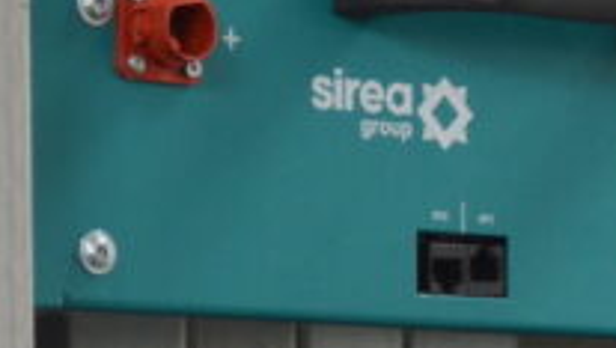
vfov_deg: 2.9
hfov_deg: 5.1
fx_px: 6835
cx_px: 1256
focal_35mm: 418
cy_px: 1151
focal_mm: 46
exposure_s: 1/40
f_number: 5.3
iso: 400
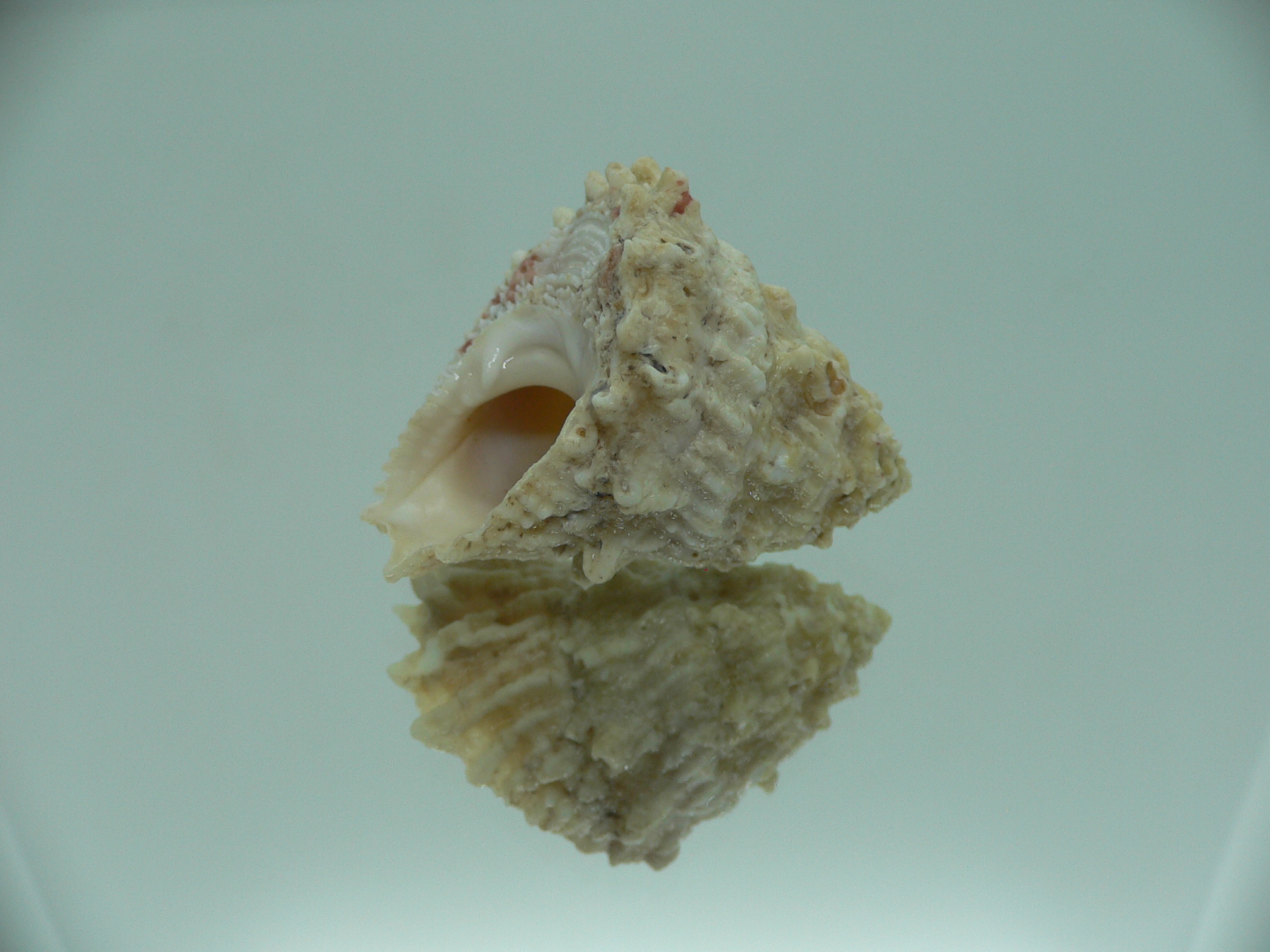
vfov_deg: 40.7
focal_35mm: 35
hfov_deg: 52.6
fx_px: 1284
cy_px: 476
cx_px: 635
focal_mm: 4.6
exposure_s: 1/60
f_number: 2.8
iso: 80
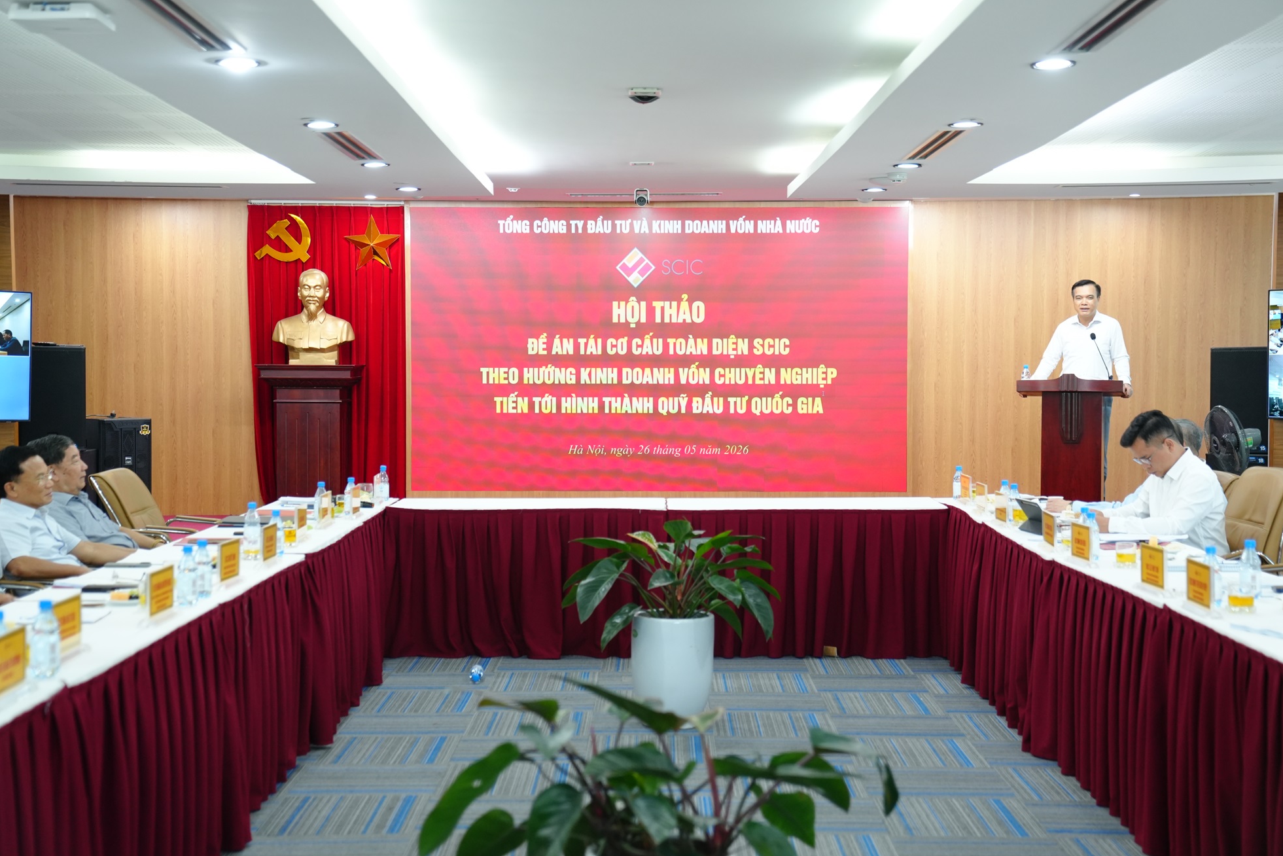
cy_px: 431
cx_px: 643
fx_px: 1853
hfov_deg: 38.2
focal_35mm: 52
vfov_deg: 26.0
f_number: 2.8
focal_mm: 51
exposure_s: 1/100
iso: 1600
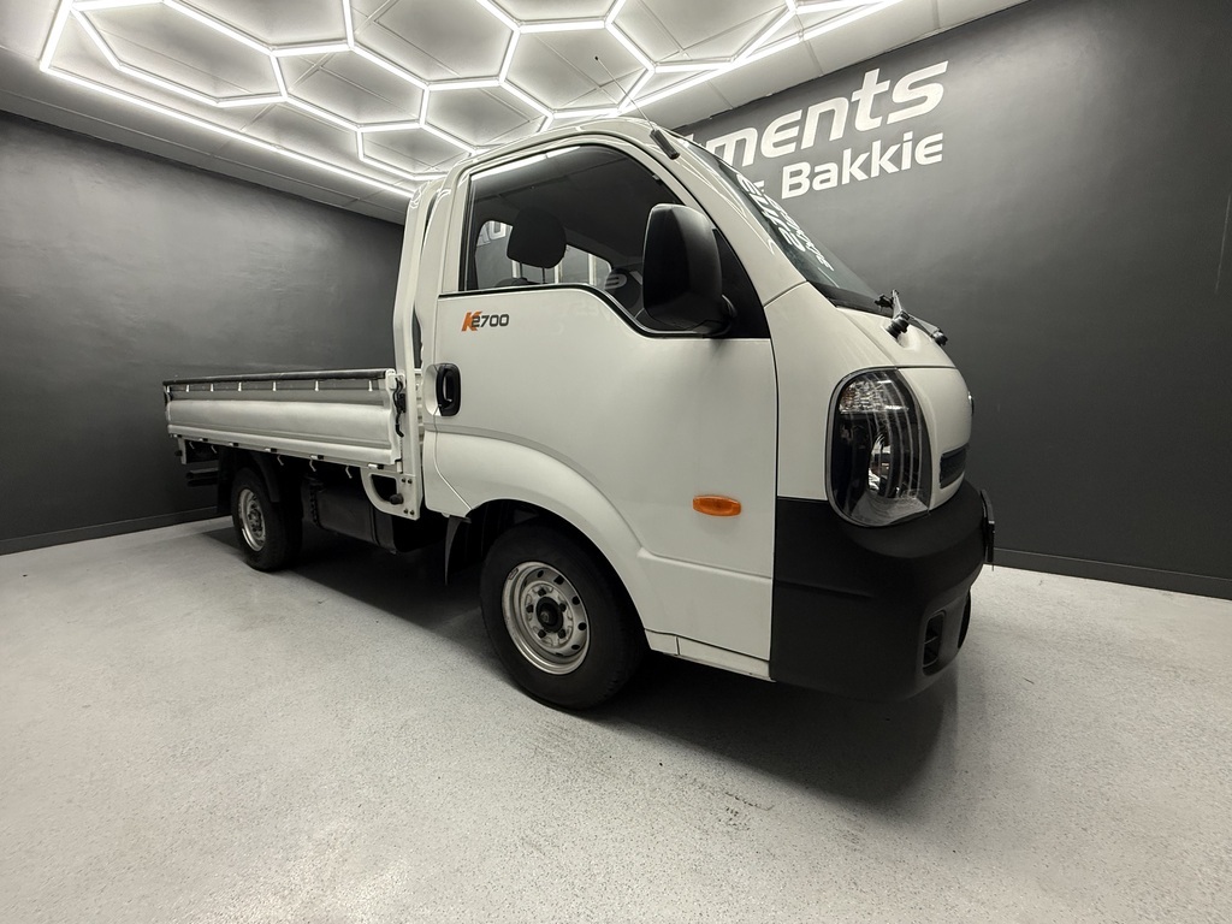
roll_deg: +0.4
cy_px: 462
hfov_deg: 102.1
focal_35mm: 14
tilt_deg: -7.5
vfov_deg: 85.7
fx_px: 498
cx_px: 616
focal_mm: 2.22
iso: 250
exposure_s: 1/100
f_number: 2.2
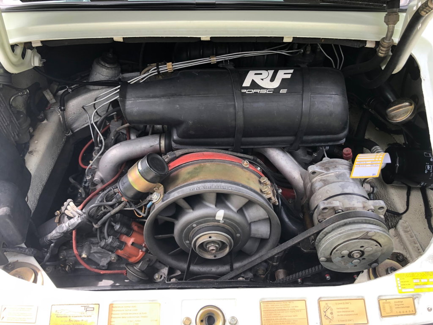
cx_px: 216
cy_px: 162
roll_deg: -0.8
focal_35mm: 28
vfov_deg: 49.7
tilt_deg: -39.6
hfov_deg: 63.4
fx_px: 350
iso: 25
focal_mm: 3.99
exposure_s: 1/120
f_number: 1.8
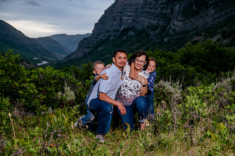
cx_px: 128
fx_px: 431
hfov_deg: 30.5
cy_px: 88
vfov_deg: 20.5
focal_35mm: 66
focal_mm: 58
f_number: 4.5
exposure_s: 1/250
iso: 400
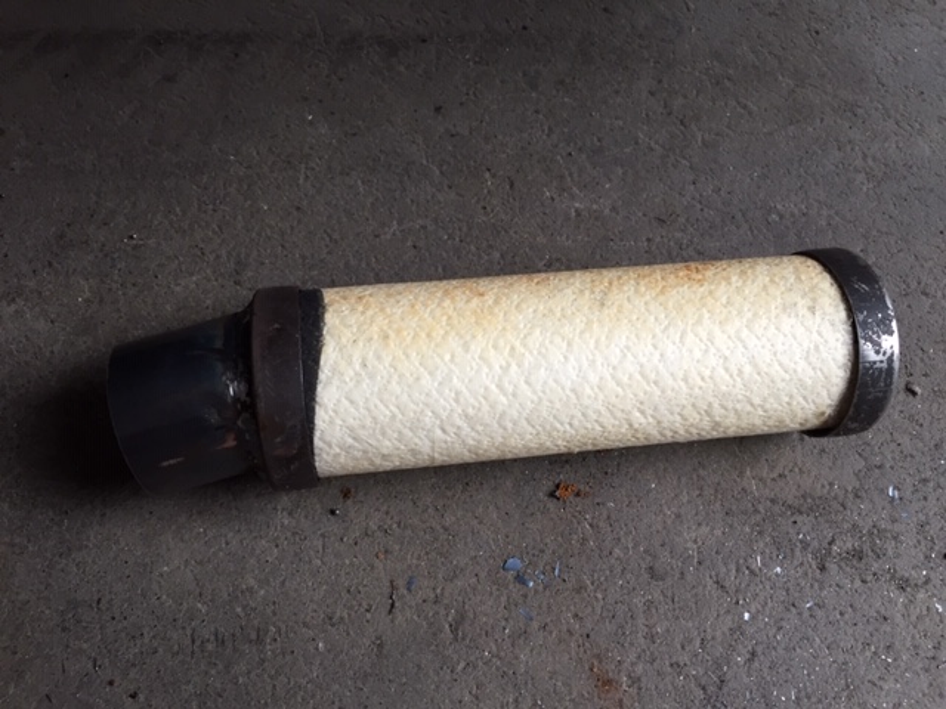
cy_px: 354
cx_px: 473
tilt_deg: -63.0
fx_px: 793
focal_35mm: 29
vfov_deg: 48.2
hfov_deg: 61.7
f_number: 2.2
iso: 64
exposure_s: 1/30
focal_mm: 4.15
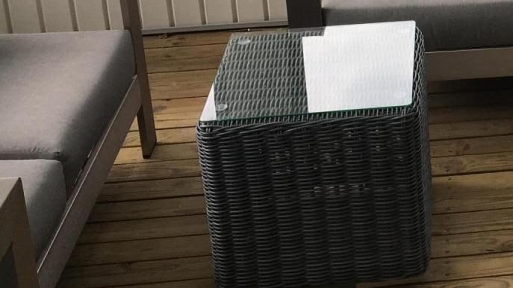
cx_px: 633
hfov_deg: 21.4
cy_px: -136
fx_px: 1251
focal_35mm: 92
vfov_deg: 12.5
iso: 25
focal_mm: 4.15
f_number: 2.2
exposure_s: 1/208
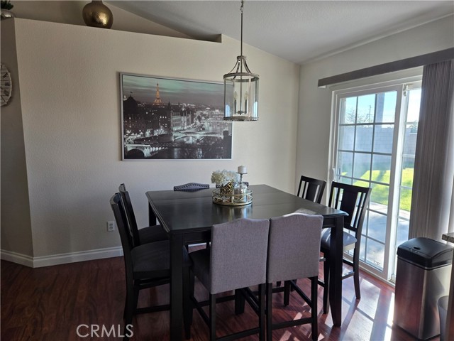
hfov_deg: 73.9
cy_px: 170
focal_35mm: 23
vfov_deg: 58.9
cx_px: 227
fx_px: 302
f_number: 1.8
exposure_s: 1/120
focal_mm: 5.4
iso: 40
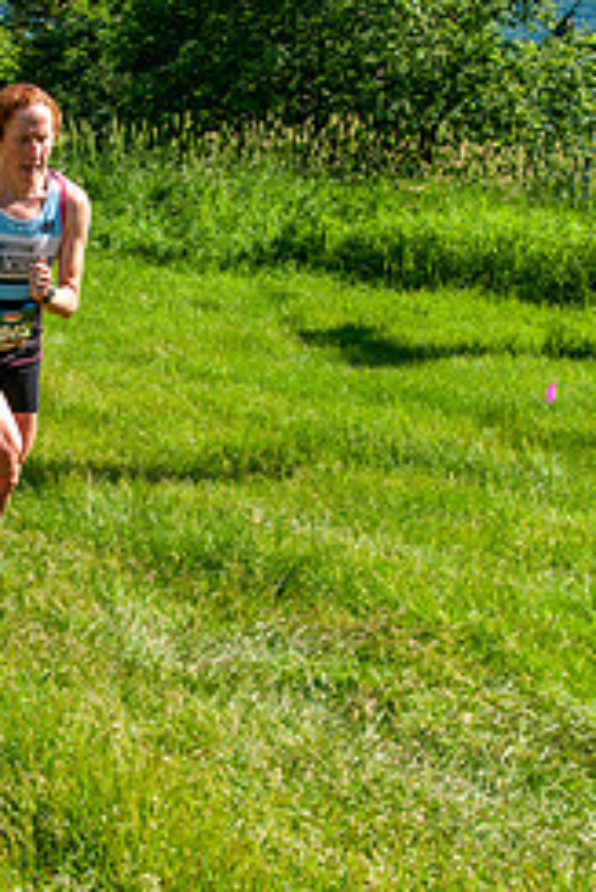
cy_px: 398
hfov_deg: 14.5
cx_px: 101
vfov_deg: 21.7
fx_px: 2331
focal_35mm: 94
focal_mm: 34
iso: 200
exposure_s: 1/400
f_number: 8
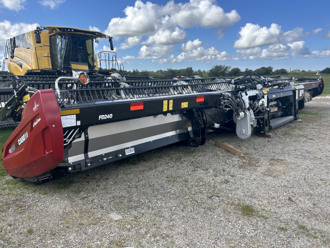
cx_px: 165
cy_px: 124
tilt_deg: -10.7
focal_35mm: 26
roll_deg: +1.4
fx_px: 248
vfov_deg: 53.1
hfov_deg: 67.3
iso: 50
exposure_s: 1/2208
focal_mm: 5.7
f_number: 1.5
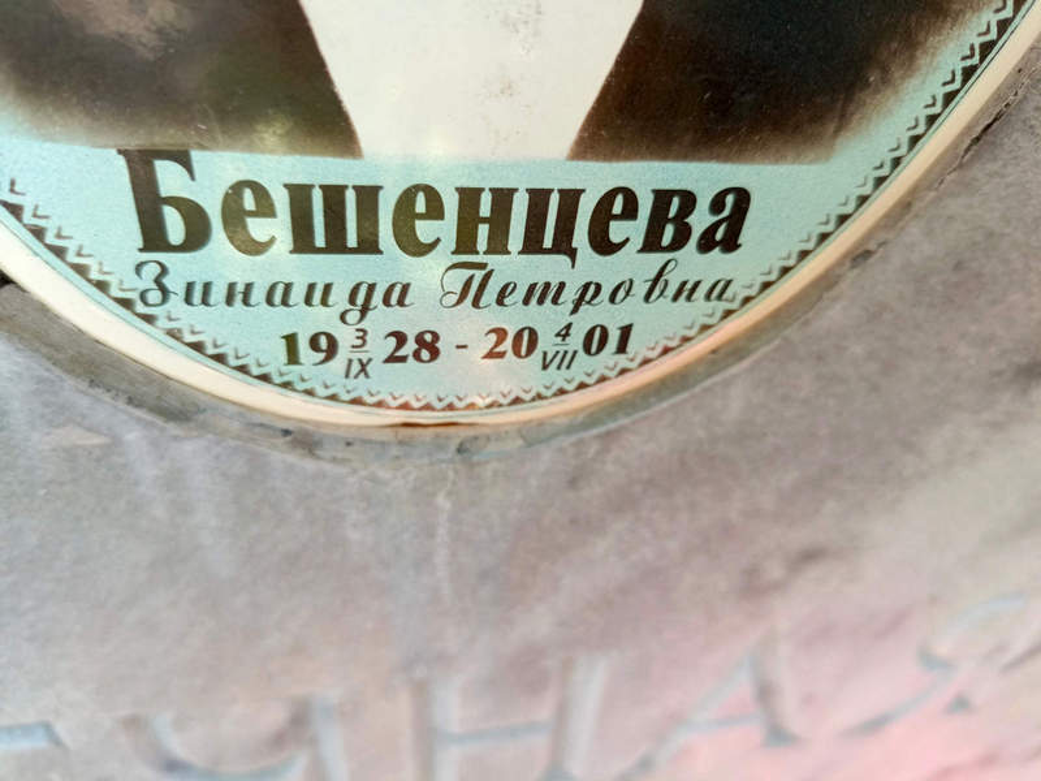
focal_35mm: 25
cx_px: 520
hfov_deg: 69.4
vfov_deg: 54.9
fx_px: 752
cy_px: 390
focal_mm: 4.76
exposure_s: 1/116
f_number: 1.69
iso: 112
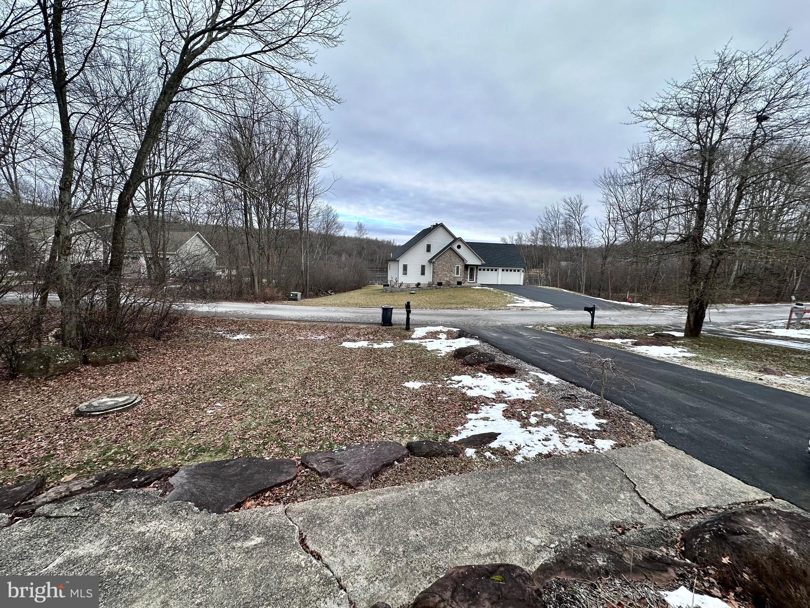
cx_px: 405
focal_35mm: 14
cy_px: 304
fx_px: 328
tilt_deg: -7.0
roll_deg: -1.9
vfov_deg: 85.7
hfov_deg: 102.1
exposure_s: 1/1033
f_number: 2.2
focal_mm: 2.22
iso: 50
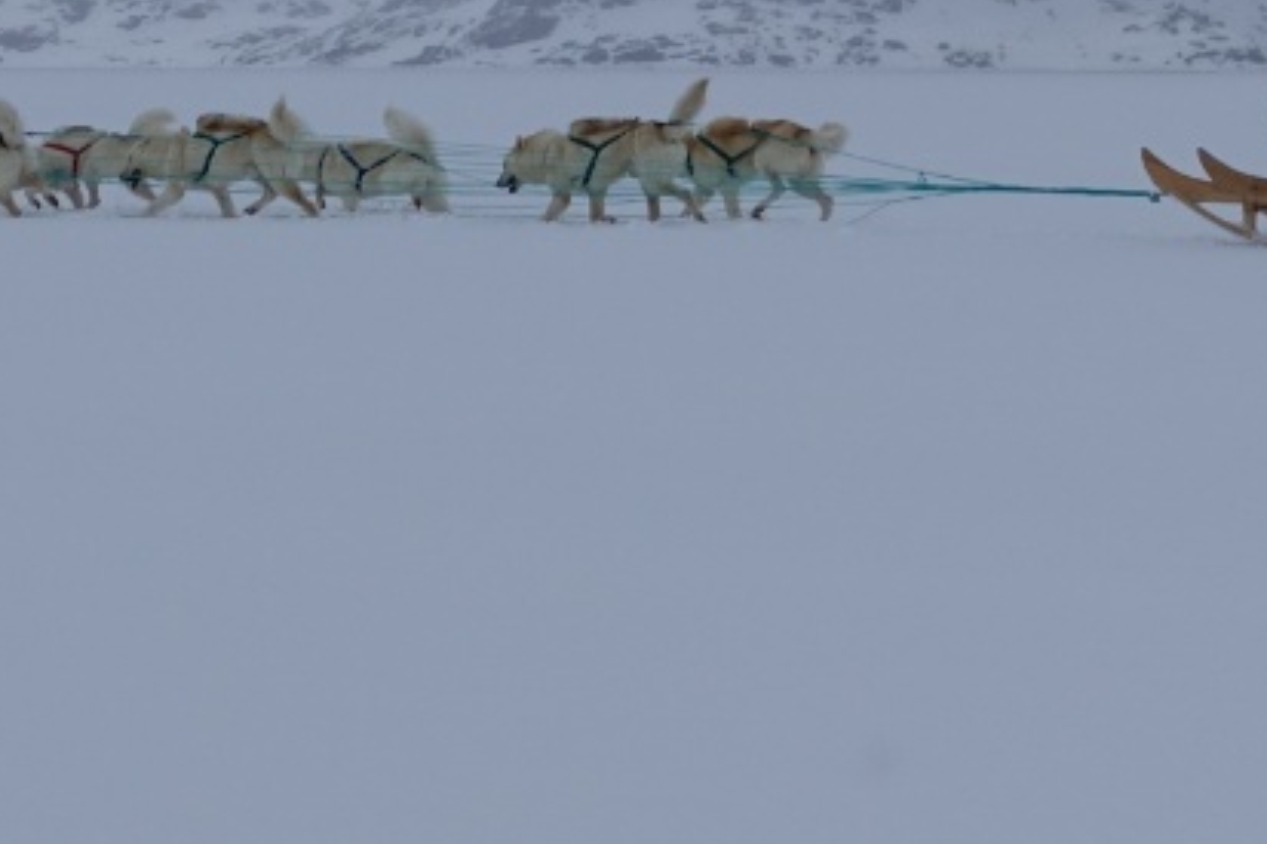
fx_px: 6403
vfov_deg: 7.3
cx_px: 31
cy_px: -669
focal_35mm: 182
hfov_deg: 11.2
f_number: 4
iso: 125
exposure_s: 1/400
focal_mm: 17.27
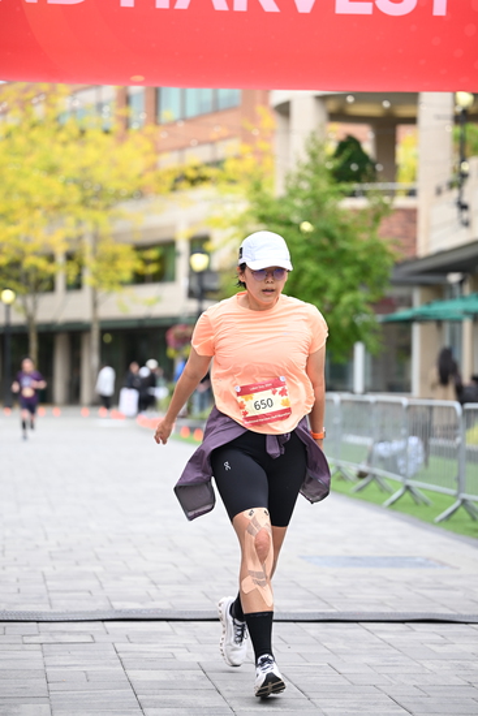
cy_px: 358
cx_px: 239
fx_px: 1990
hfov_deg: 13.7
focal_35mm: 100
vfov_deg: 20.4
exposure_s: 1/1600
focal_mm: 100
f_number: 2.8
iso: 640
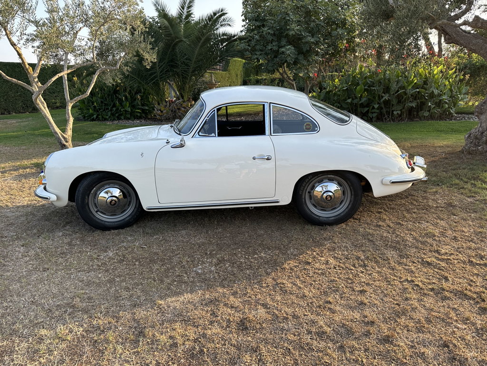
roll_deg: +2.0
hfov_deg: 71.6
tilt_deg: -15.1
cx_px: 244
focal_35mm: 24
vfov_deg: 56.8
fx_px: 338
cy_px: 183
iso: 80
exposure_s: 1/980
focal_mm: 6.86
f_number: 1.78
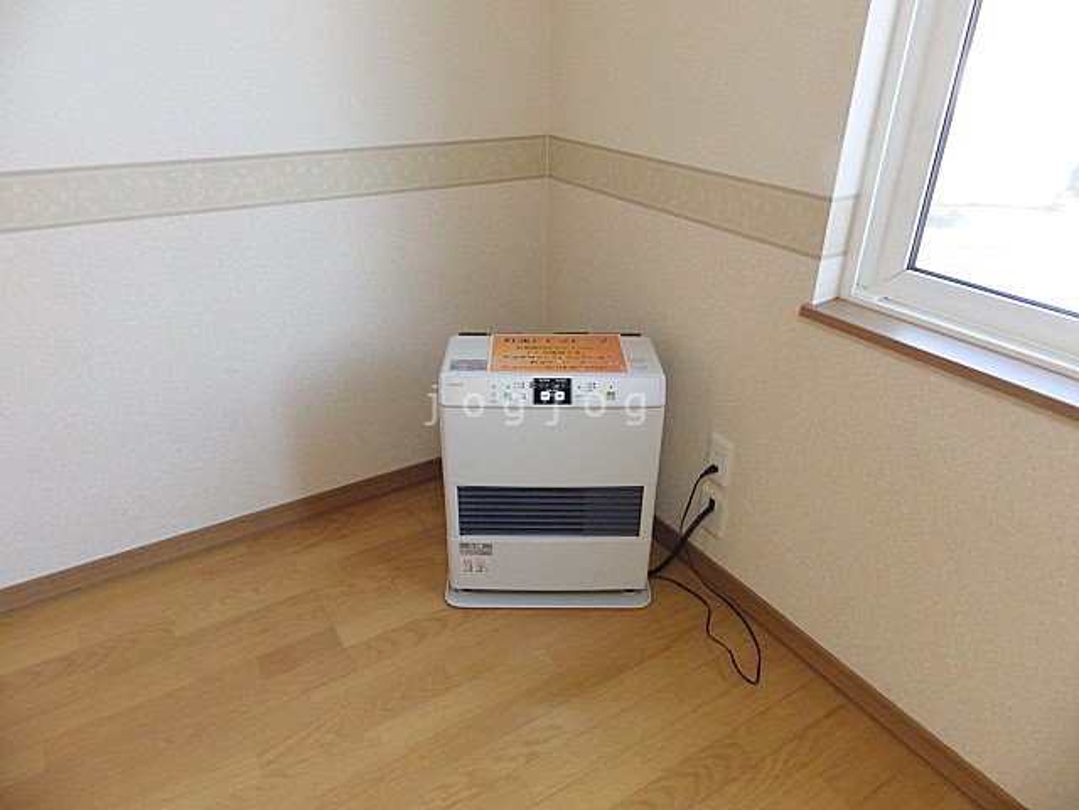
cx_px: 540
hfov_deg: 76.4
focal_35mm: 22
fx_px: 686
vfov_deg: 61.1
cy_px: 405
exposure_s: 1/45
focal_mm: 4
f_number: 3.1
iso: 200
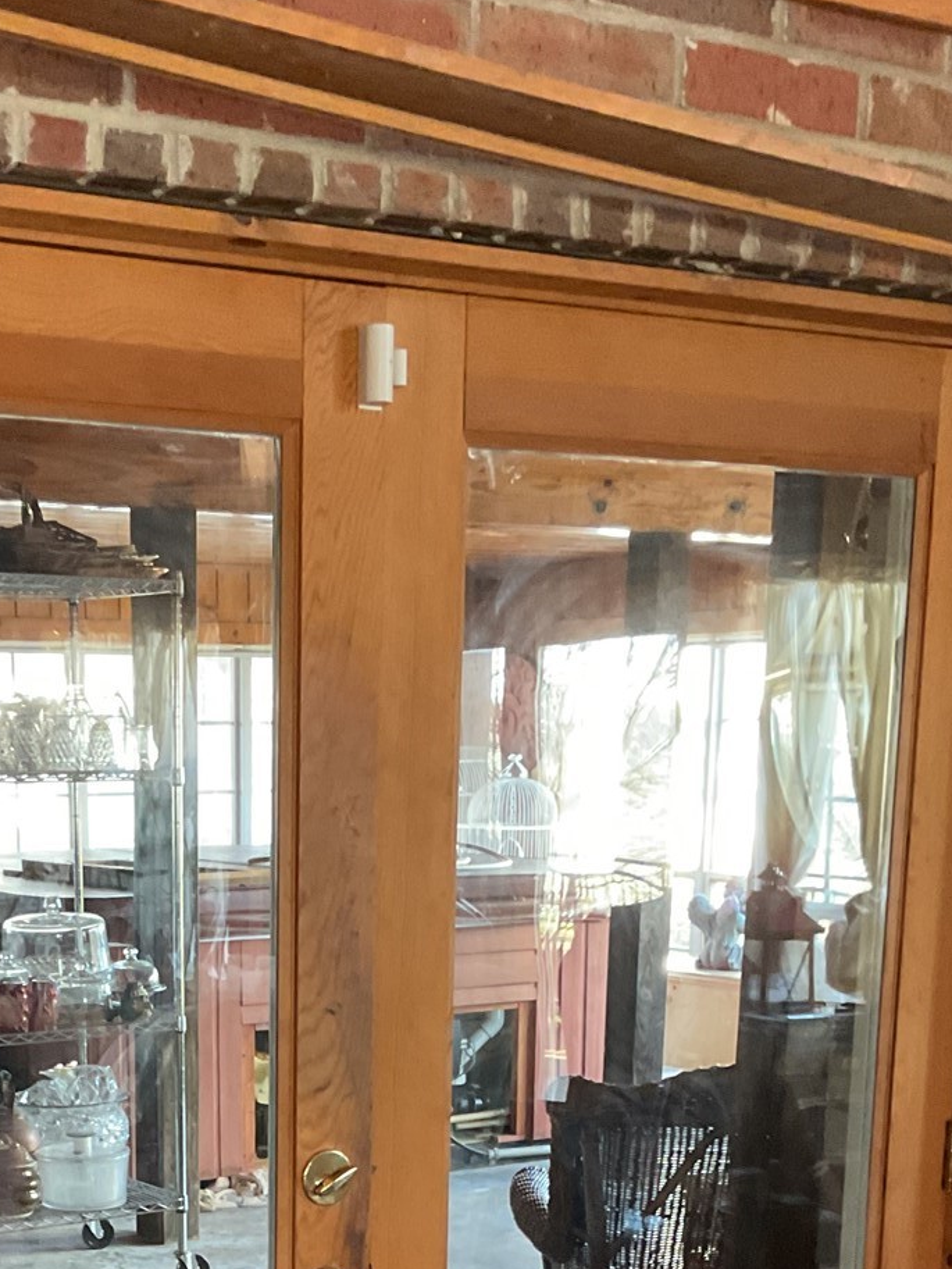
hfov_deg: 23.8
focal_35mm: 61
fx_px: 2236
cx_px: 245
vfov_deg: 29.7
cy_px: 1241
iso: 320
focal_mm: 3
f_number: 1.8
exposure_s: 1/40
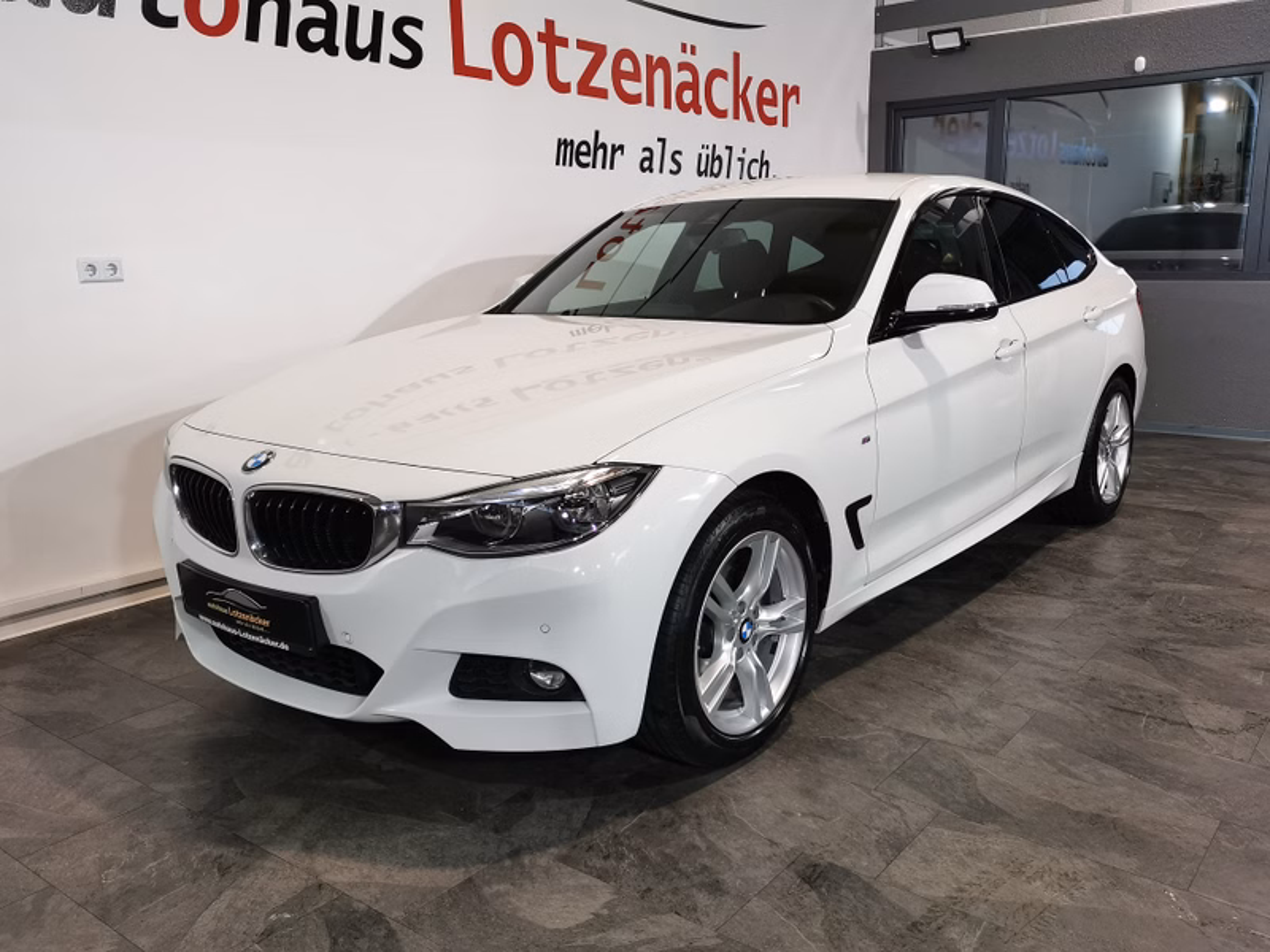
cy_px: 476
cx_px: 635
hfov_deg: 61.7
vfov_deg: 48.2
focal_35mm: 29
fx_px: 1064
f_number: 1.8
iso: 200
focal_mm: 5.58
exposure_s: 1/100
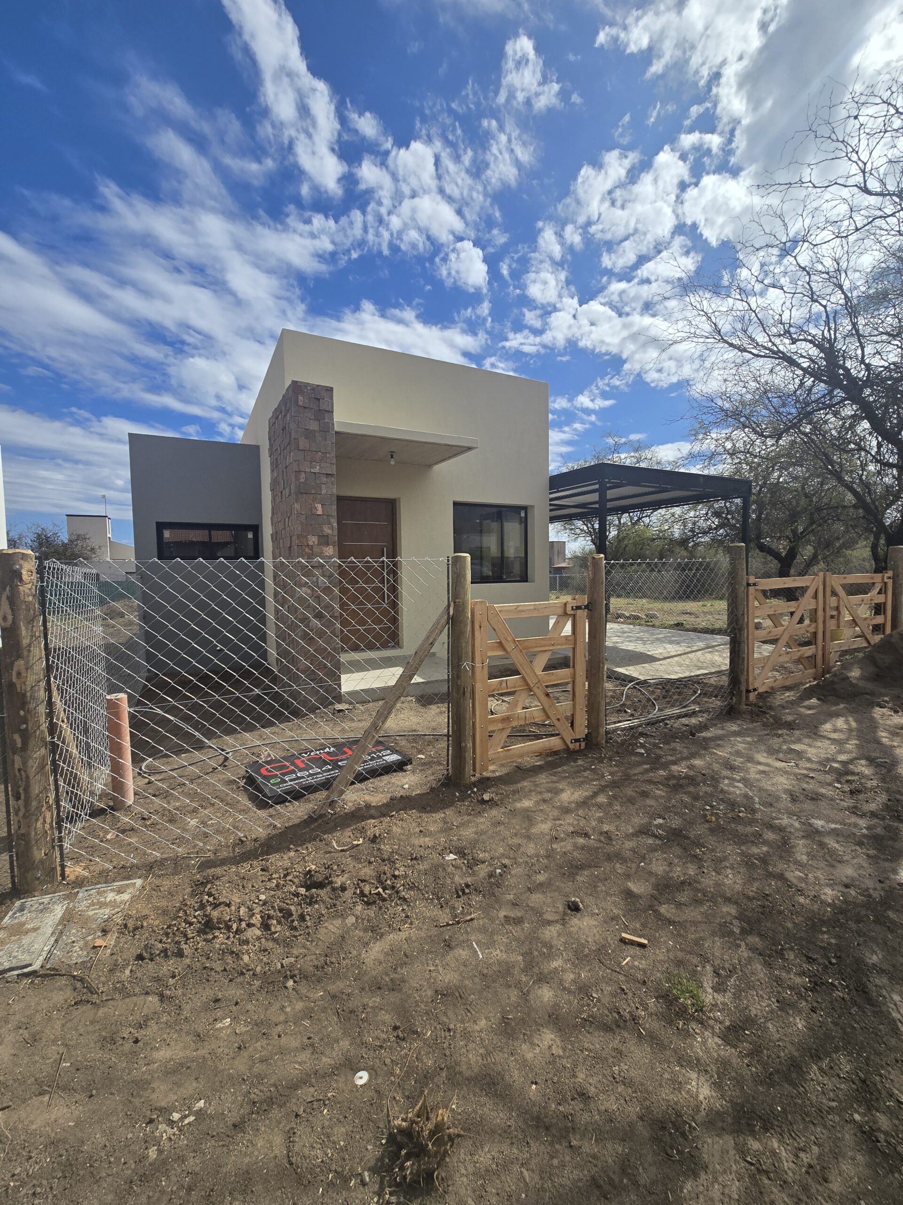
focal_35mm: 13
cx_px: 452
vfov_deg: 106.2
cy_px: 602
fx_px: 452
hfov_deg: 89.9
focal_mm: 2.2
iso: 50
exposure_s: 1/4120
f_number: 2.2
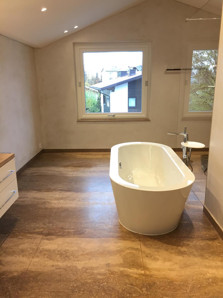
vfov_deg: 61.7
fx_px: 249
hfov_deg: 48.2
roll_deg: +1.5
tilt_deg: -13.6
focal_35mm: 29
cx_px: 112
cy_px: 149
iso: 64
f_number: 2.2
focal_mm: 4.15
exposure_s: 1/33
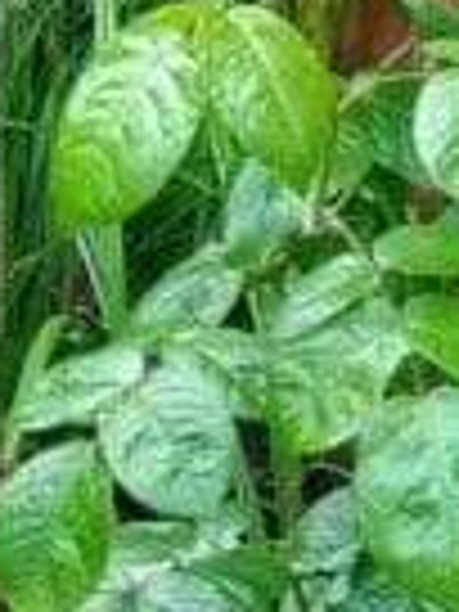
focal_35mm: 159
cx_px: 428
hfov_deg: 9.3
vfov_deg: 12.4
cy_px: 184
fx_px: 2811
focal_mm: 4
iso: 50
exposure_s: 1/50
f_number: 1.8
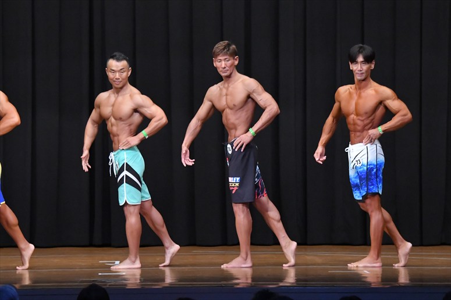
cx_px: 226
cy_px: 150
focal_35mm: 202
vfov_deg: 6.8
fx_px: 2529
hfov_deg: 10.2
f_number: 5.6
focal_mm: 135
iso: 8000
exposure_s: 1/400
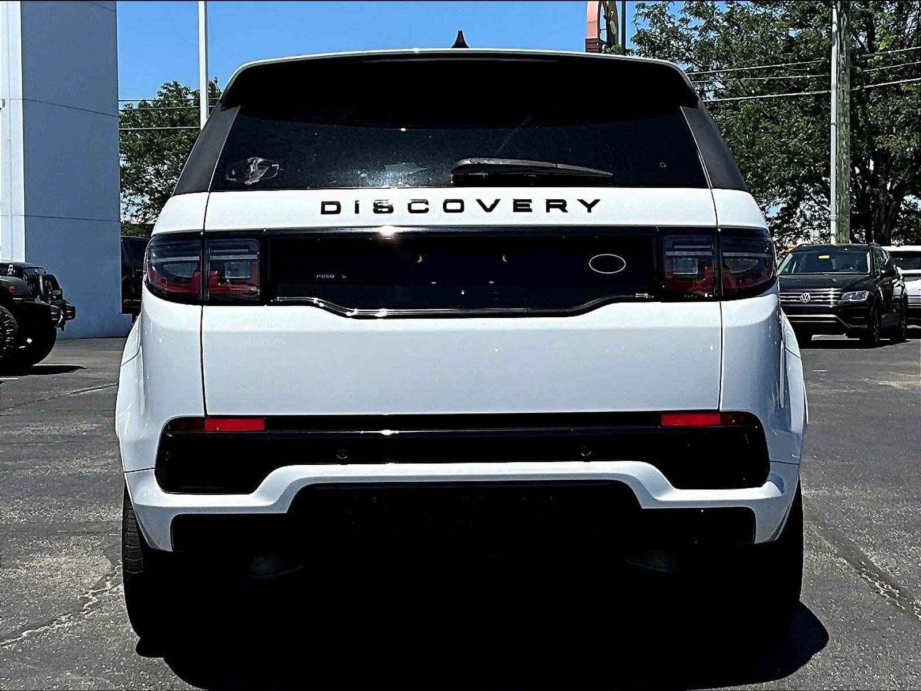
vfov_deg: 48.2
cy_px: 346
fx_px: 772
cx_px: 460
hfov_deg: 61.7
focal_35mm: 29
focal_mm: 3
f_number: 1.8
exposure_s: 1/1730
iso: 25
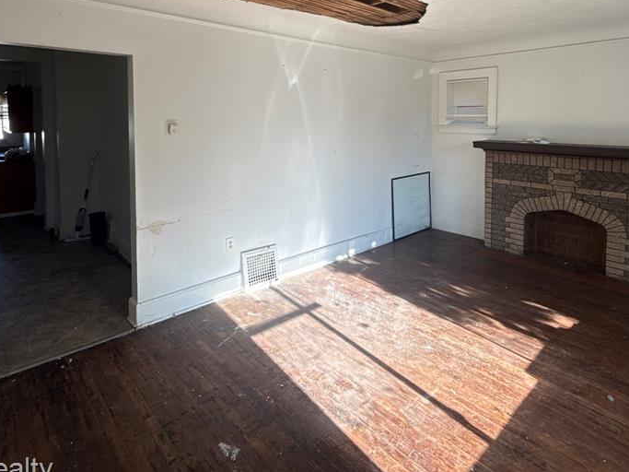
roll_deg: -0.2
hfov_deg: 78.9
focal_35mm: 21
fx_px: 382
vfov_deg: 60.9
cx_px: 299
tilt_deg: -2.5
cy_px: 136
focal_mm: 2.22
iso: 50
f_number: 2.2
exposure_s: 1/121
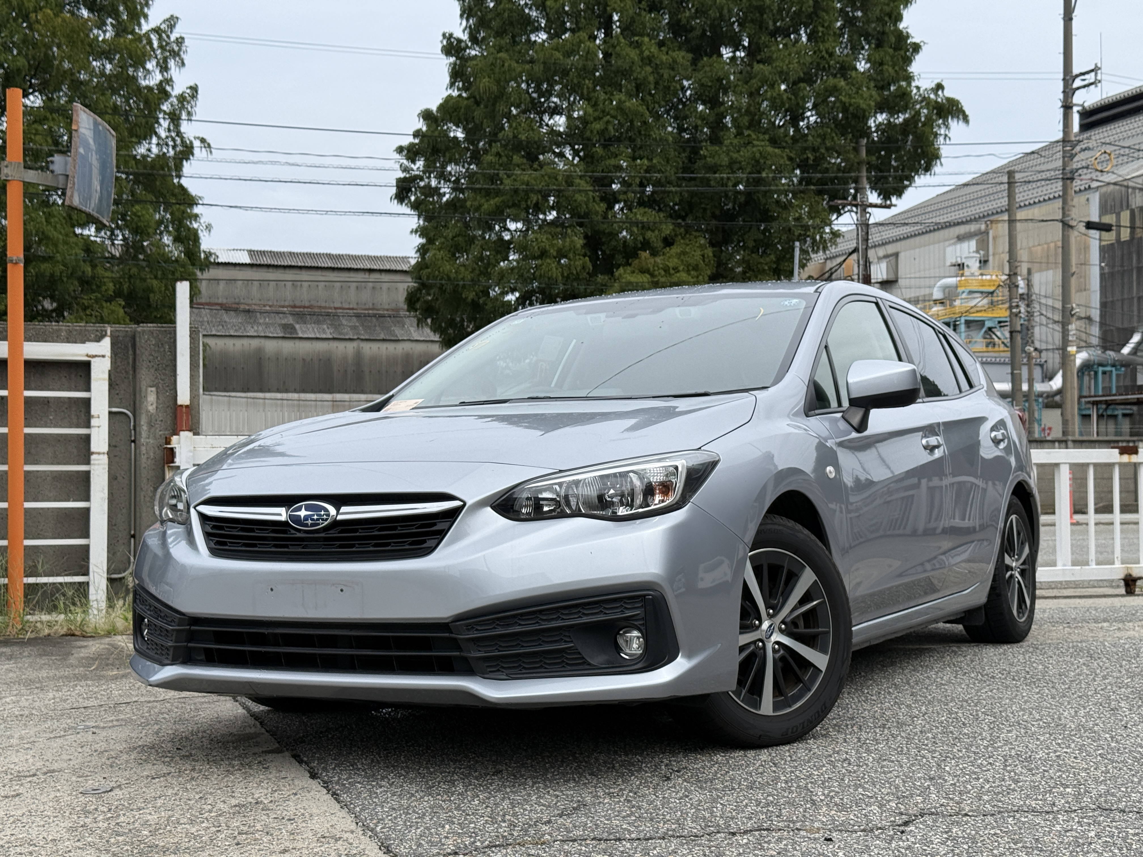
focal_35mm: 48
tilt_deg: +1.8
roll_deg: +0.1
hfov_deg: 39.7
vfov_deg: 30.3
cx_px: 572
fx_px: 1585
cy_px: 428
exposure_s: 1/4098
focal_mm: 6.76
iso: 80
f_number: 1.78
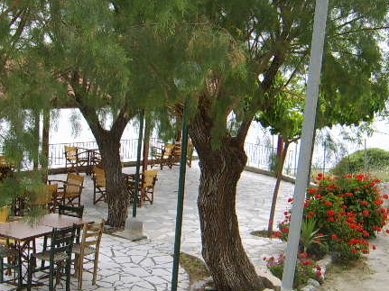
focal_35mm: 46
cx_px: 103
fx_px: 517
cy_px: 158
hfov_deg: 40.2
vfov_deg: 31.5
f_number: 5.6
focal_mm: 8.13
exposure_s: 1/148
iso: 71
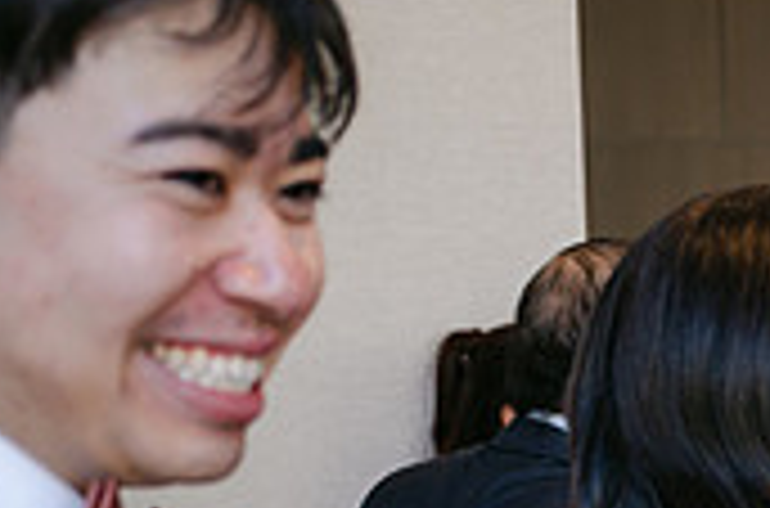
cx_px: 1054
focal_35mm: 97
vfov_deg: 13.3
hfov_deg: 19.2
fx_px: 2069
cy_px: 728
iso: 720
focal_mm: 28
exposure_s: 1/125
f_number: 2.8
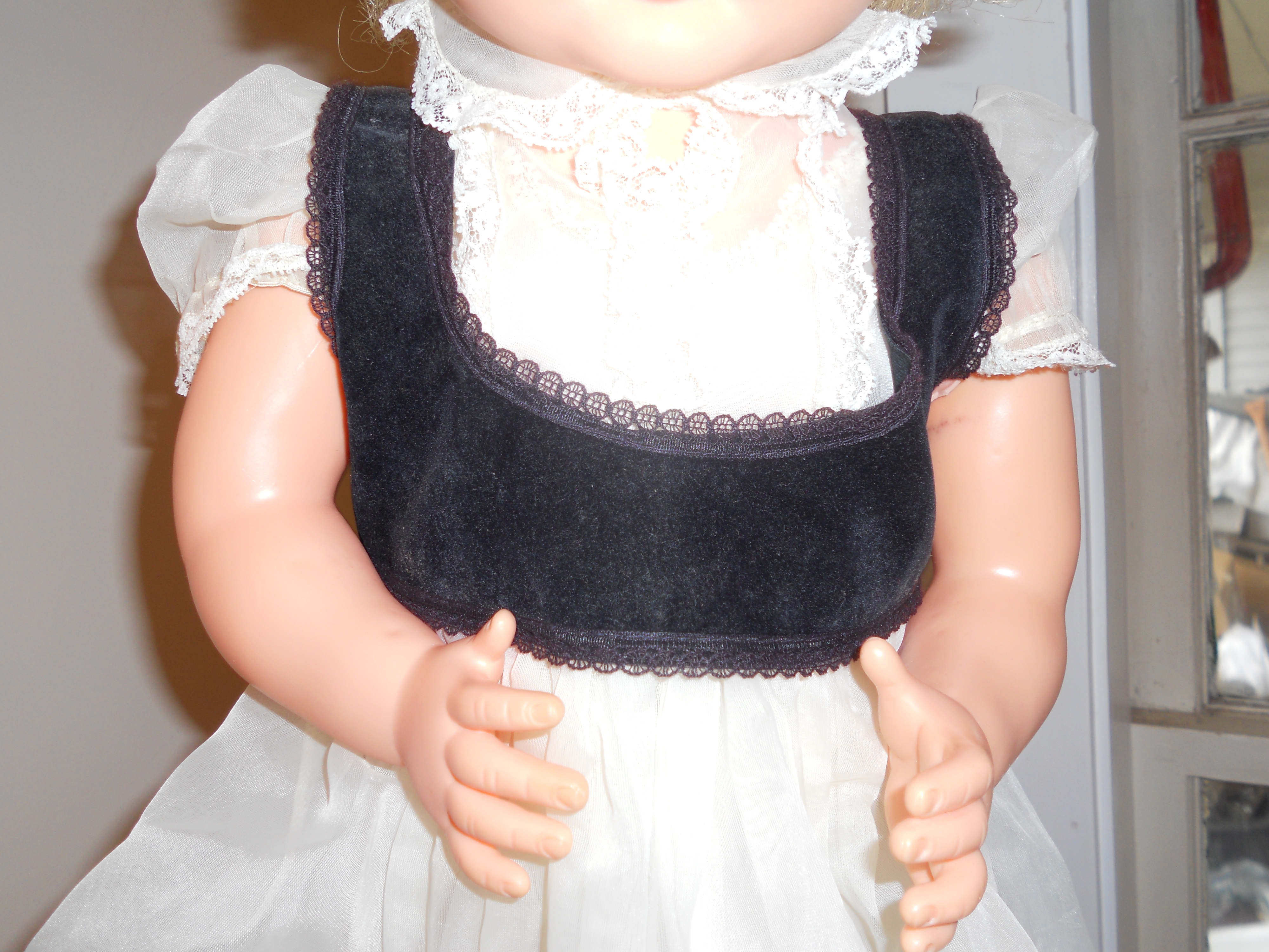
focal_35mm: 32
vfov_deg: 44.2
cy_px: 476
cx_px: 634
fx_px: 1173
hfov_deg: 56.8
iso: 80
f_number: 3.5
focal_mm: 5.8
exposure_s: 1/25
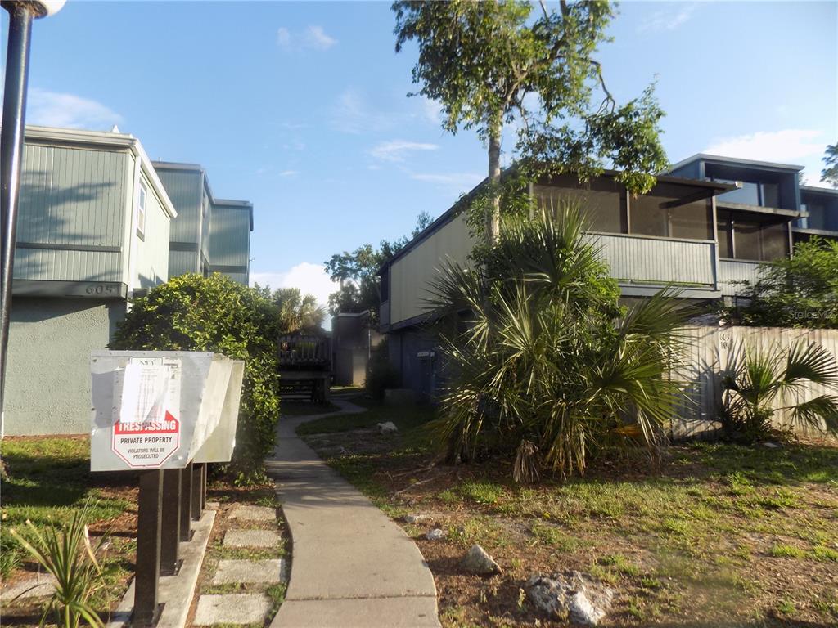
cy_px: 314
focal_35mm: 23
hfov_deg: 73.9
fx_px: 557
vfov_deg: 58.9
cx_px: 419
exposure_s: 1/400
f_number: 3.1
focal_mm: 4
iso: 80
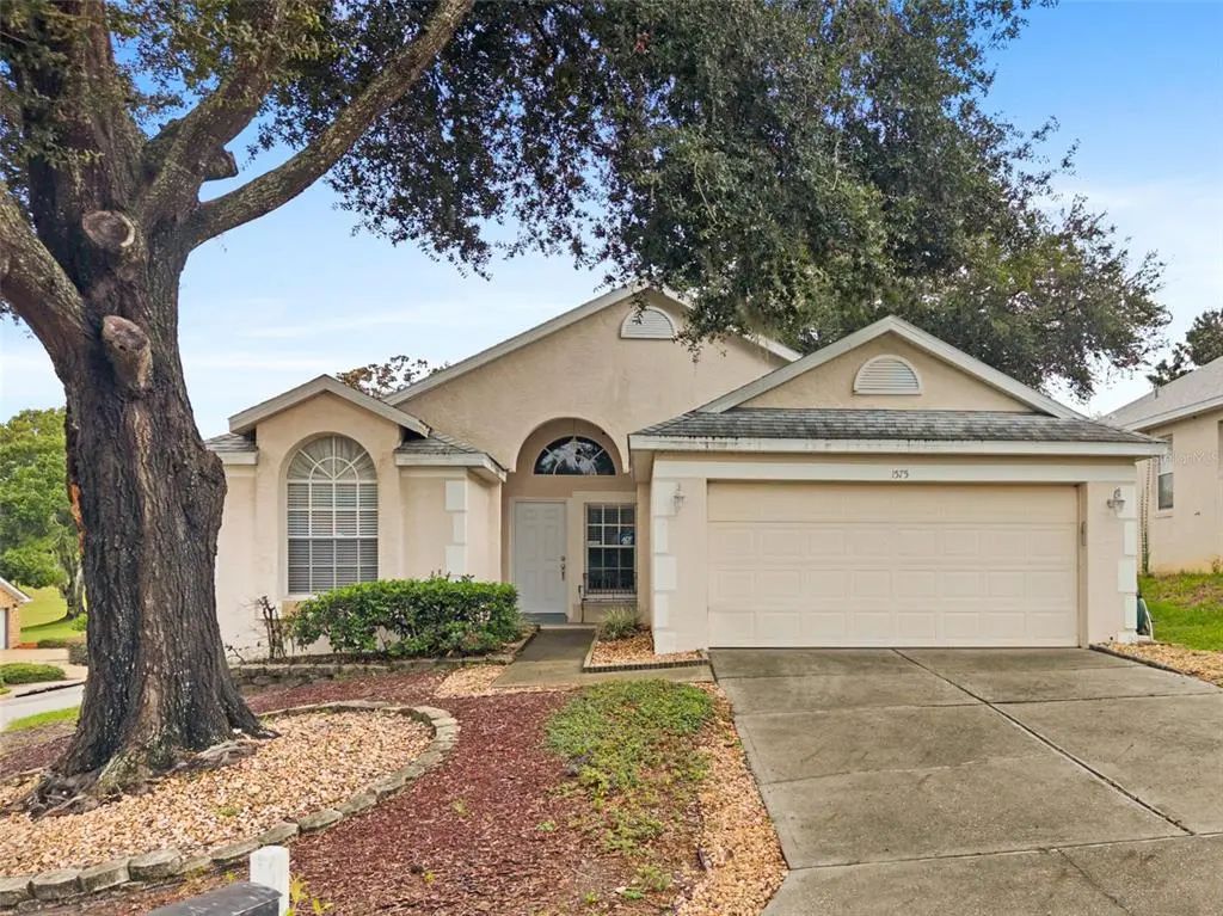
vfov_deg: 56.8
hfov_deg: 71.6
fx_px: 848
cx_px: 612
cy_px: 458
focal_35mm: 24
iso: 100
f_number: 1.8
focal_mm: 8.67
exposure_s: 1/320
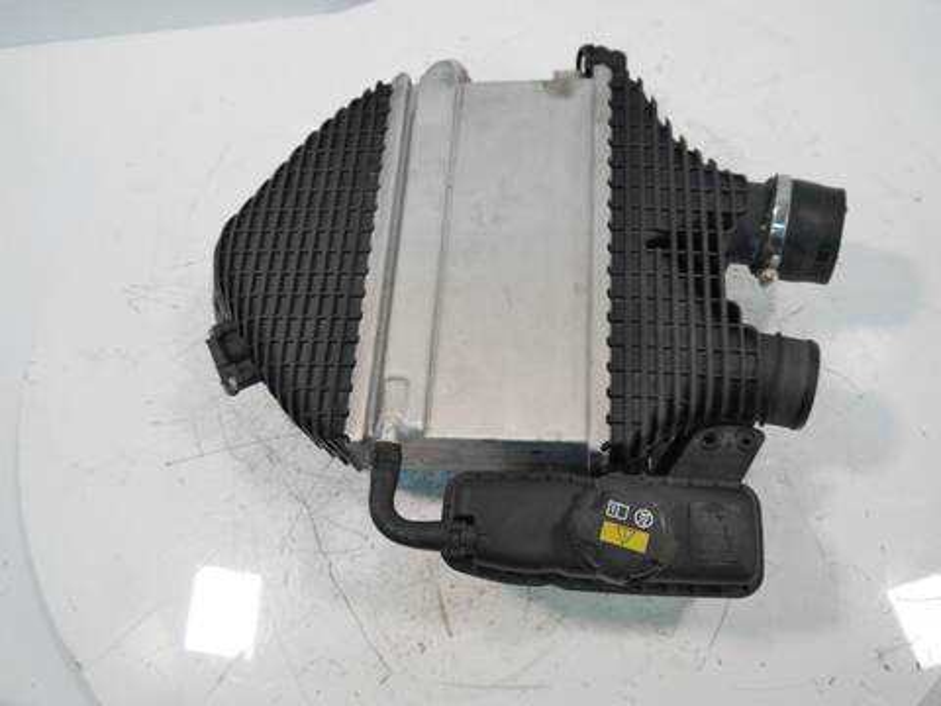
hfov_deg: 60.0
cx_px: 470
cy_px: 353
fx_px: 816
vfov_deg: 46.8
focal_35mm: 30
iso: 400
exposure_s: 1/60
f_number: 3.6
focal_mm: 15
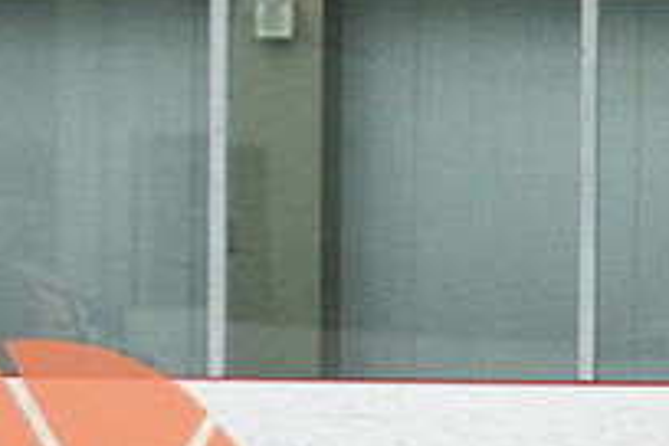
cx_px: 907
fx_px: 8027
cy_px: 572
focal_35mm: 432
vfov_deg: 3.2
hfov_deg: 4.7
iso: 2000
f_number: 2.8
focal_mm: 86
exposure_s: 1/640
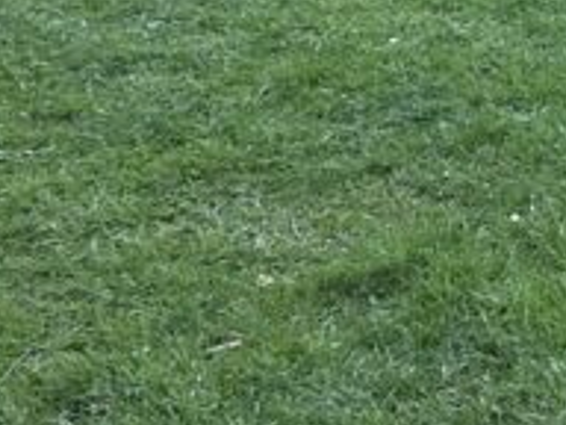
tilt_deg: -10.8
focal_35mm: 171
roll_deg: +1.5
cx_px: 1232
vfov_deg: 8.3
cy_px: -382
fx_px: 2796
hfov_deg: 10.4
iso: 50
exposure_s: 1/1361
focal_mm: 5.7
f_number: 1.5
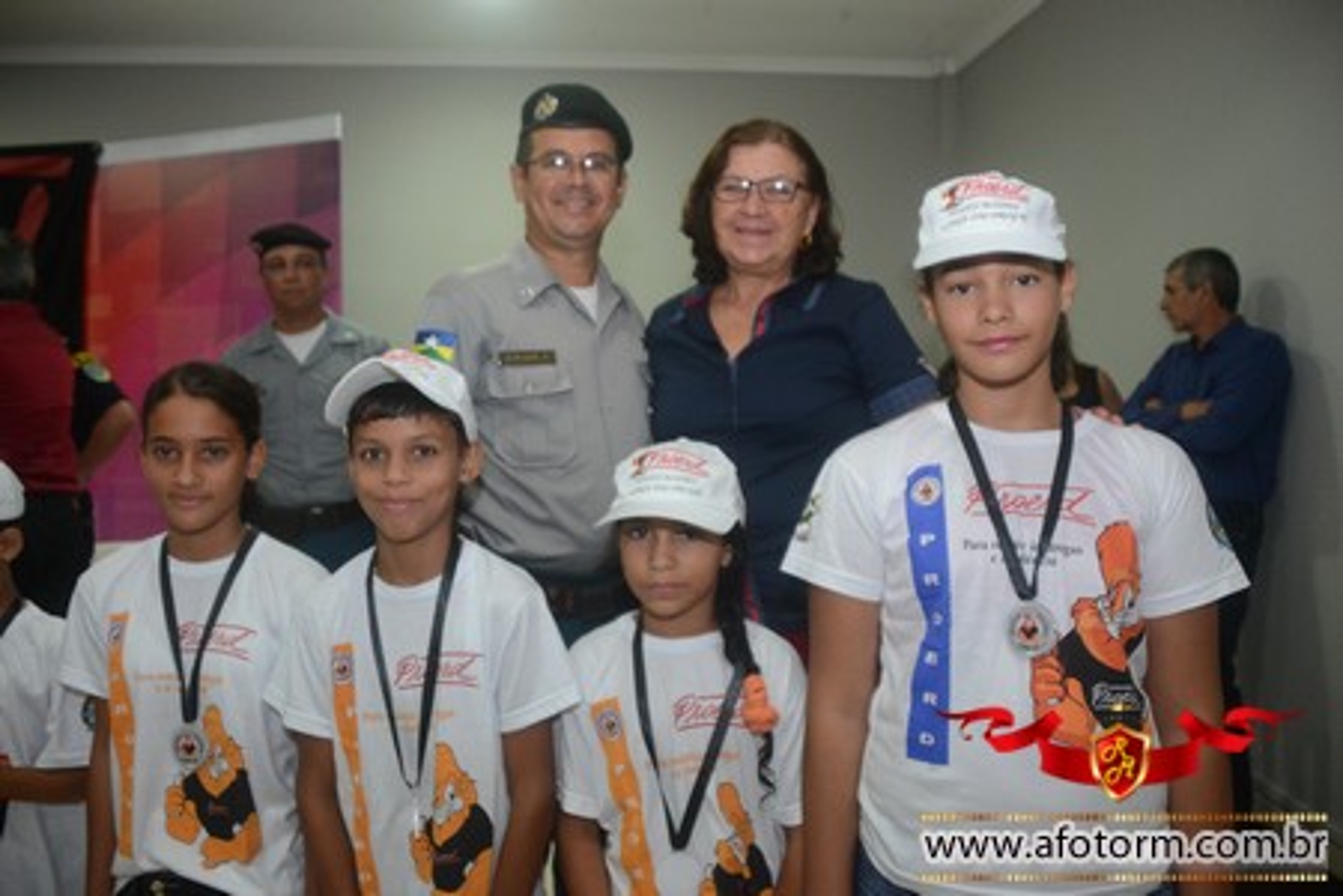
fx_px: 1119
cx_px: 672
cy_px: 448
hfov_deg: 61.9
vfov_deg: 43.6
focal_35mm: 30
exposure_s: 1/125
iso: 1600
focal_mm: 20
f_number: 3.5
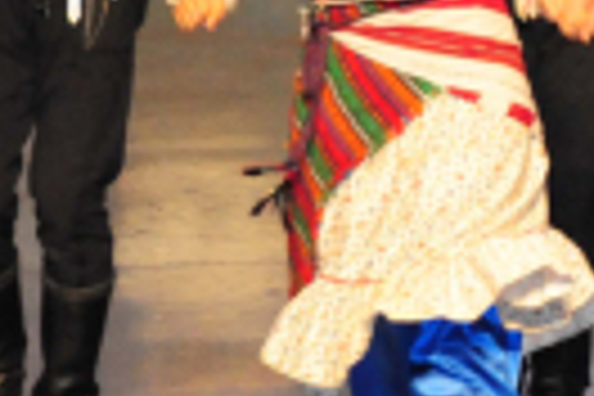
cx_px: 1282
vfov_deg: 1.2
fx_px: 18644
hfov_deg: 1.8
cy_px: -140
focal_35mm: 1130
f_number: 5.3
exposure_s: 1/250
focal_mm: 230
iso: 6400
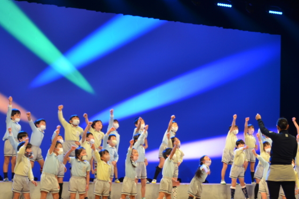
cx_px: 194
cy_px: 83
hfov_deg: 25.9
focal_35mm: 78
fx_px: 647
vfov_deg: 17.4
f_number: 4
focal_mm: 38
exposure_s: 1/60
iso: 400
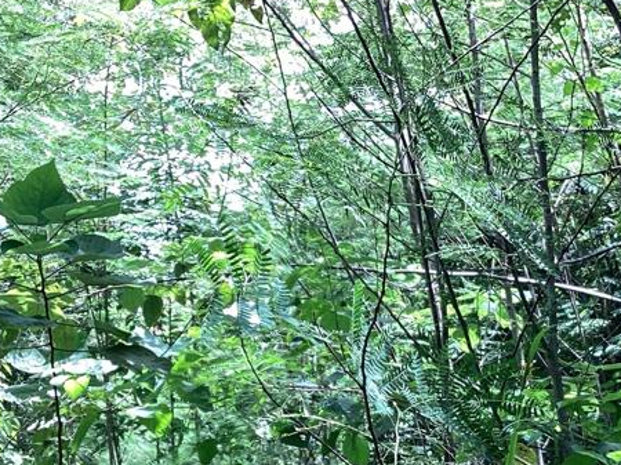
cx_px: 395
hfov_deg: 24.6
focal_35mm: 79
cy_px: 488
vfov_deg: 18.1
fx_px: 1416
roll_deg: +0.4
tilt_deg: +3.7
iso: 25
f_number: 2.4
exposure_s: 1/108
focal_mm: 3.3
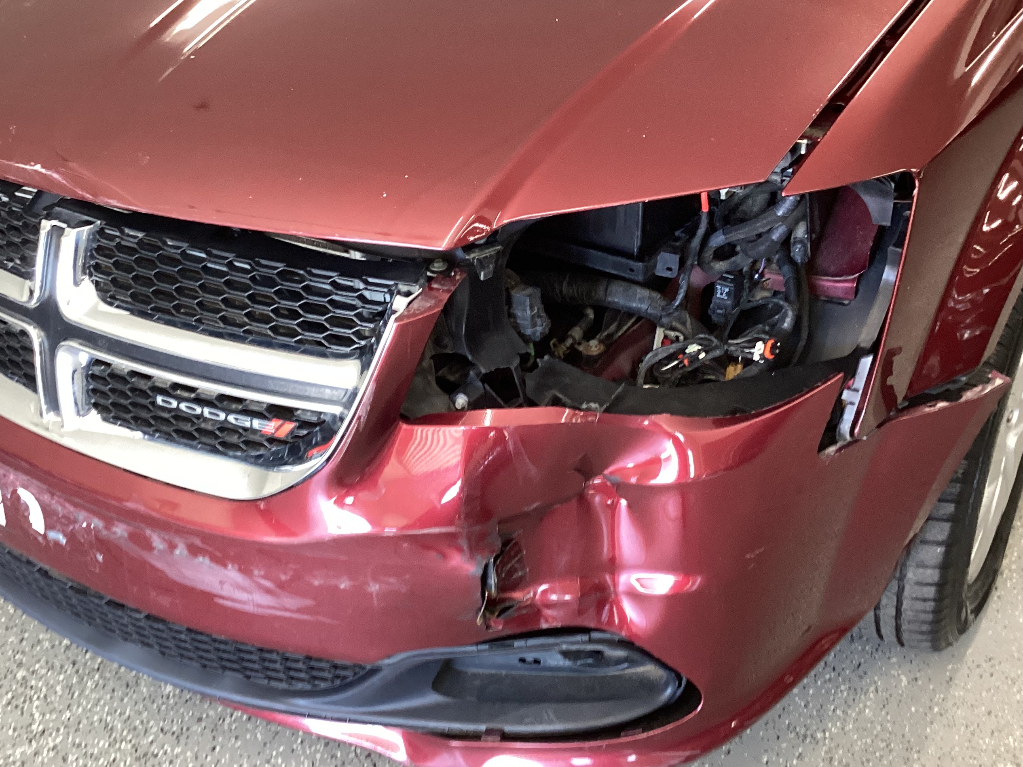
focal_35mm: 40
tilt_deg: -33.9
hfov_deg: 46.7
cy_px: 408
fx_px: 1182
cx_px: 461
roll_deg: +5.2
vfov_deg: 35.9
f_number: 2.4
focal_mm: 3.3
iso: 200
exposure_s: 1/50
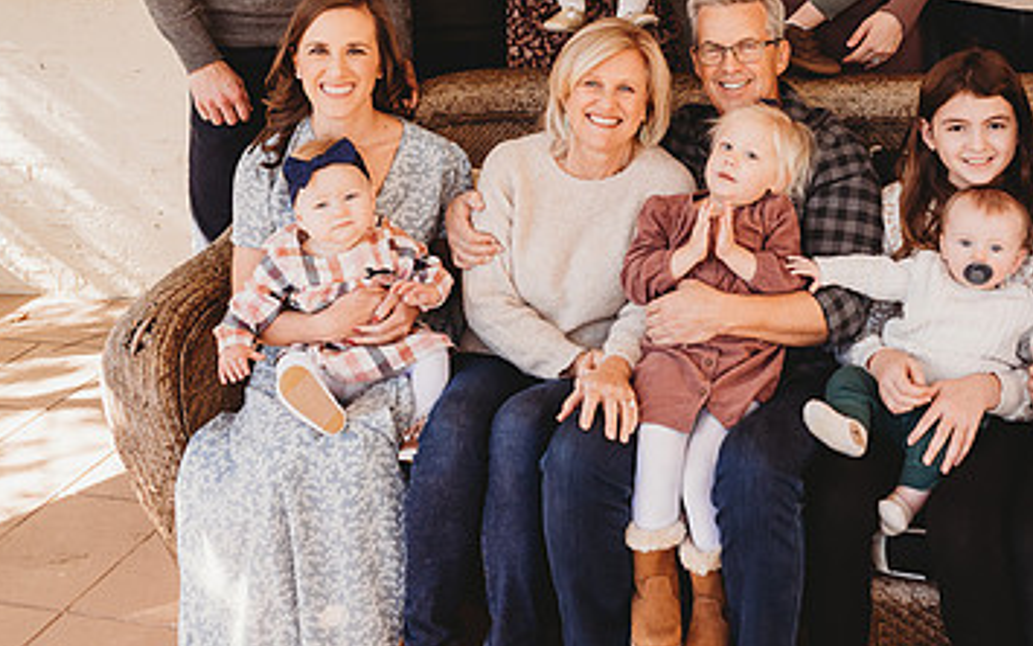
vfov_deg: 30.9
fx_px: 1126
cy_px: 92
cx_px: 751
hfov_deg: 47.8
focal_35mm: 40
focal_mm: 24
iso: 250
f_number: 4.5
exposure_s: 1/200
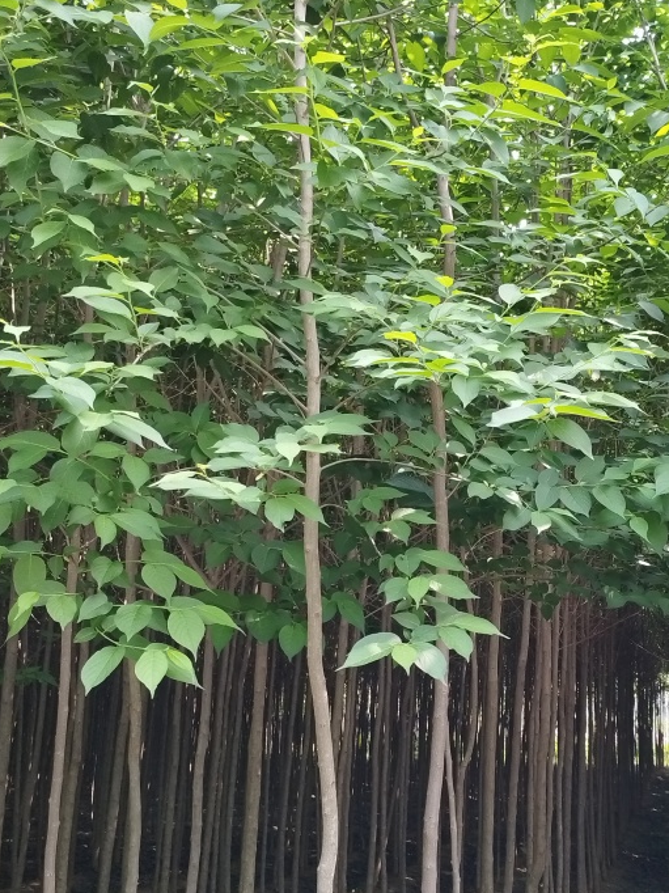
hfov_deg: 38.6
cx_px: 503
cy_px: 528
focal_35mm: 36
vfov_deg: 51.1
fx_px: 928
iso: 349
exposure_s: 1/100
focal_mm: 5.52
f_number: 1.9
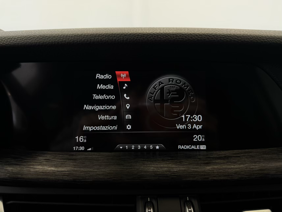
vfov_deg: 56.8
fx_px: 196
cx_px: 141
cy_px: 106
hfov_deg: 71.6
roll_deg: -0.4
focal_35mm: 24
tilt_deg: -11.1
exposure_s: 1/119
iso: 125
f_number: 1.78
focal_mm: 6.76
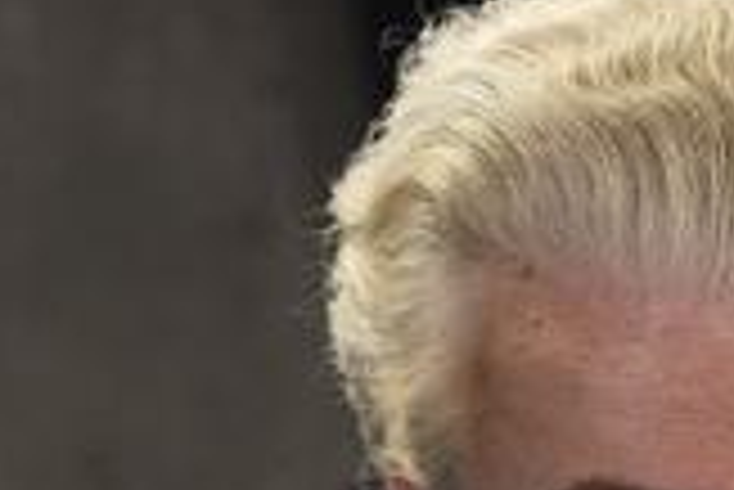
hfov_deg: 7.6
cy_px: 708
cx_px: 914
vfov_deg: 5.1
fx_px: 5449
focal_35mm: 267
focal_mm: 85
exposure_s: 1/250
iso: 1600
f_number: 3.5
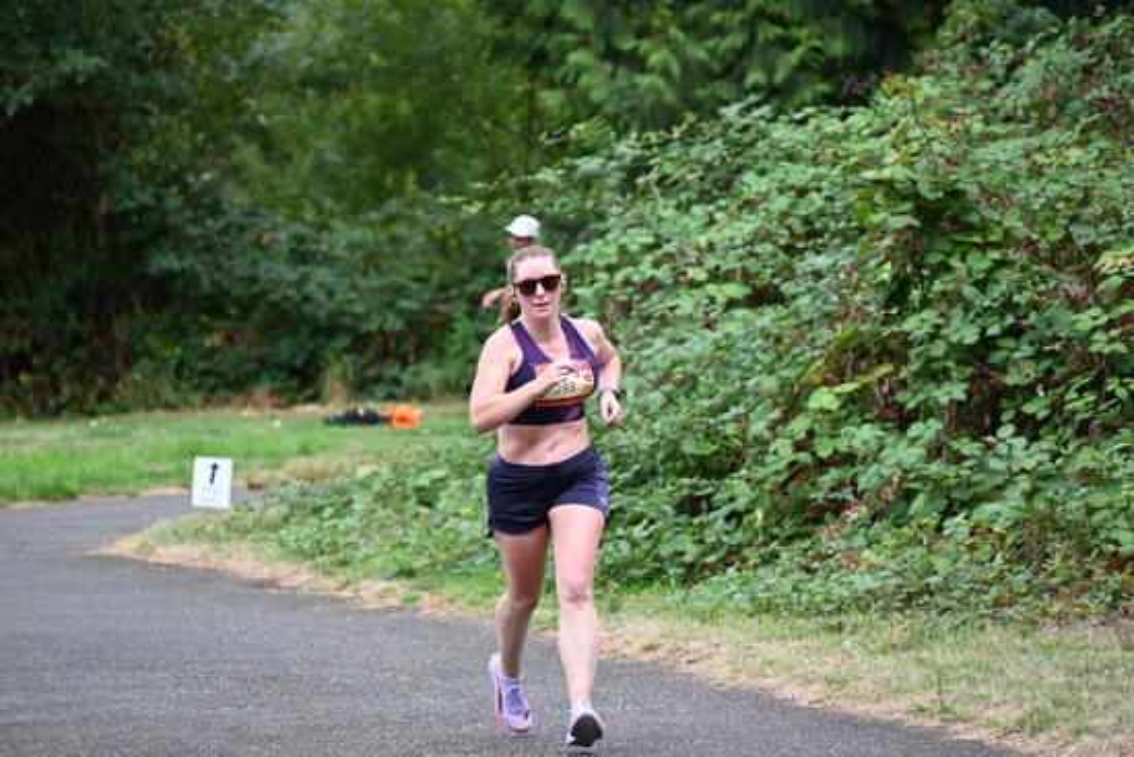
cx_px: 567
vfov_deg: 6.9
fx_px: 6301
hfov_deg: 10.3
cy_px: 378
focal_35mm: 200
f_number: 6.3
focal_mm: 200
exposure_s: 1/250
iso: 720
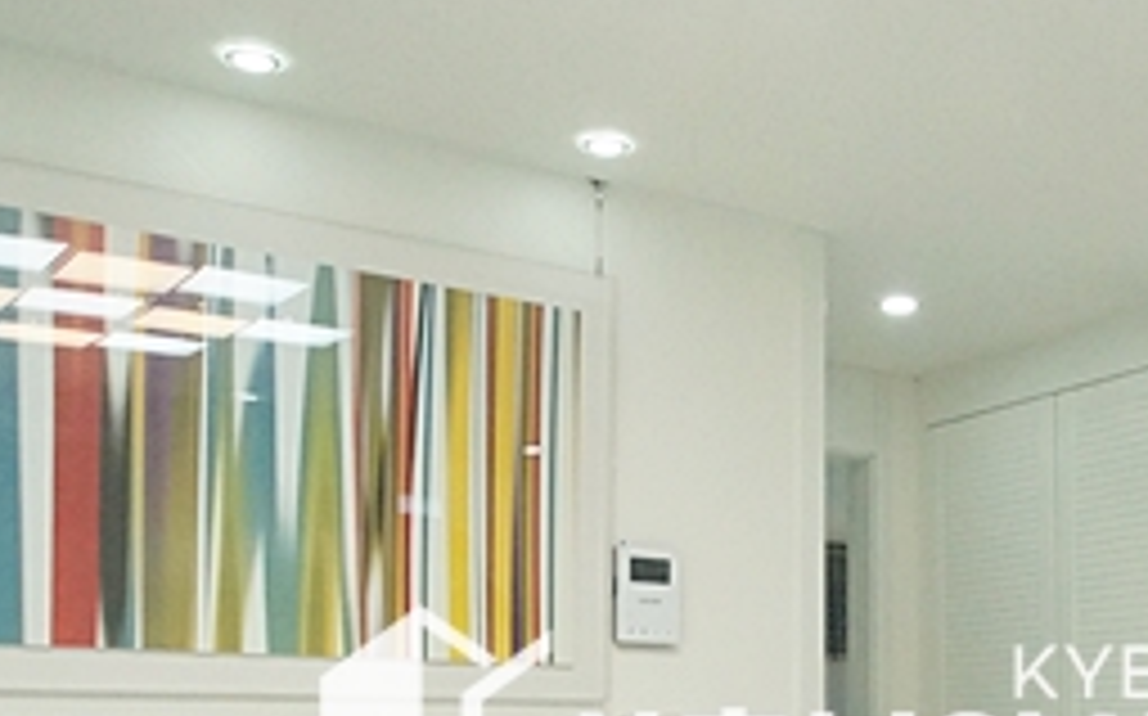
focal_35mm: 48
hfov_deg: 40.6
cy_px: 702
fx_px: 1501
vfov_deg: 25.6
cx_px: 873
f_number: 9
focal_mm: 10
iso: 1600
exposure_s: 1/125
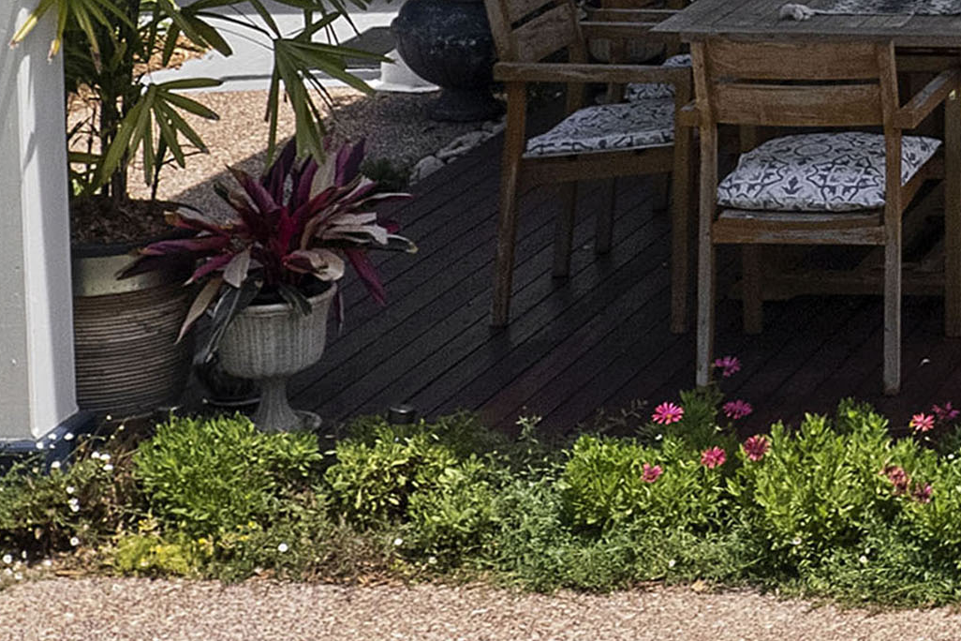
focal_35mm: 117
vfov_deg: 10.8
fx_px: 3123
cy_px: -597
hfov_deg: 15.3
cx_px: 1693
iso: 130
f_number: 2.8
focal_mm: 8.38
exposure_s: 1/1000
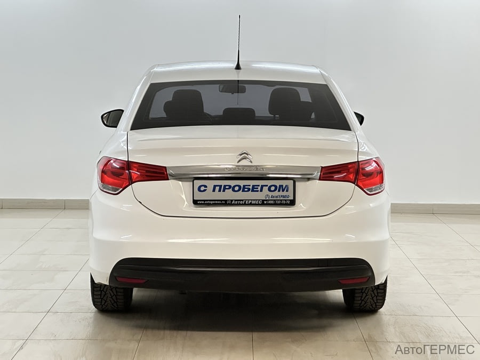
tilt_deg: -5.6
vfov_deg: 19.1
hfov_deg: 25.3
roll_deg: -1.2
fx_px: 1068
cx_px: 240
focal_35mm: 77
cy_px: 180
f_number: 2.8
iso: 250
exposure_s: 1/100
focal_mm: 9
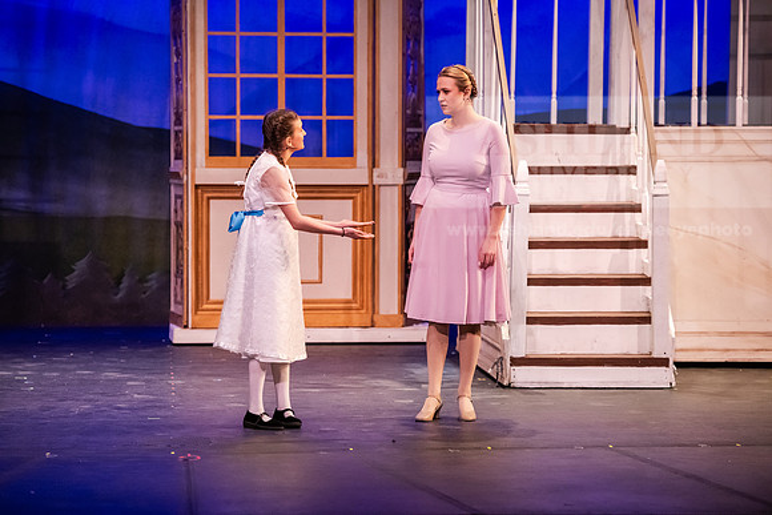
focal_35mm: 125
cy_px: 258
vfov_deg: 11.0
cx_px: 386
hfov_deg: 16.4
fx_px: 2681
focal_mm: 125
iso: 4000
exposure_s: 1/250
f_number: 3.2
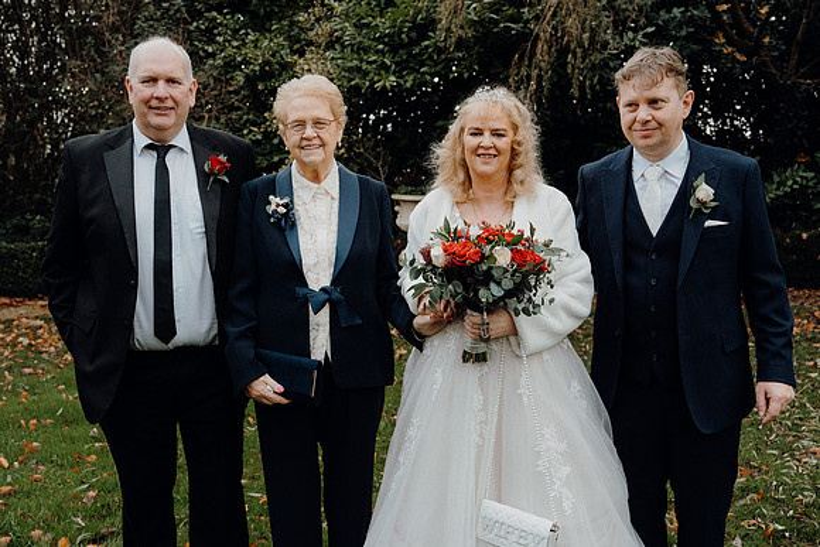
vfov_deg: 33.4
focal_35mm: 40
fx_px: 911
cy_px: 274
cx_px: 410
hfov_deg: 48.4
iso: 3200
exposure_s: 1/250
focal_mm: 40
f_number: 5
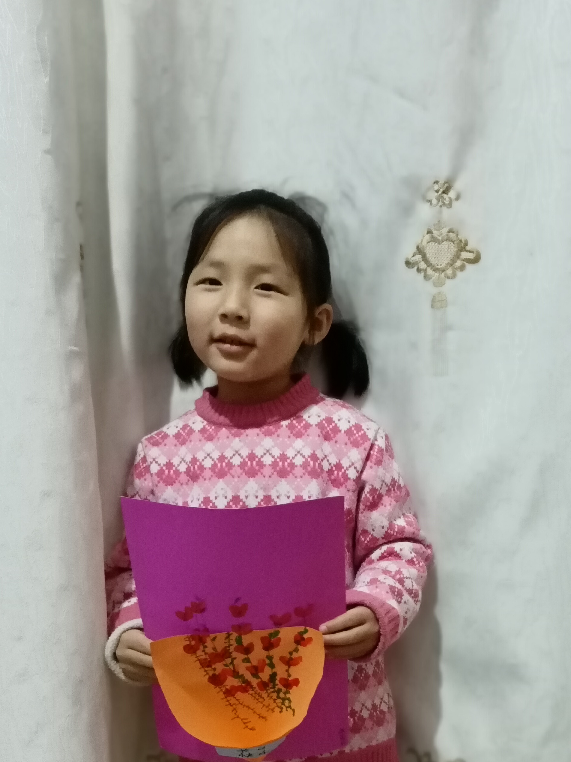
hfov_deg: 34.9
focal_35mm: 41
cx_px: 372
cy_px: 542
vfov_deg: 44.7
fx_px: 902
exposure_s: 1/25
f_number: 4
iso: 2159
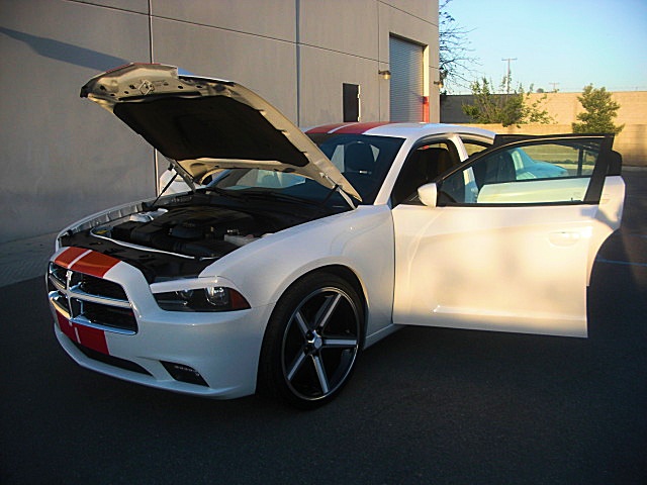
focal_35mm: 36
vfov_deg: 39.7
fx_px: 673
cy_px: 242
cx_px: 324
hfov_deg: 51.4
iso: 50
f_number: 2.8
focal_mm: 6.3
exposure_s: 1/320
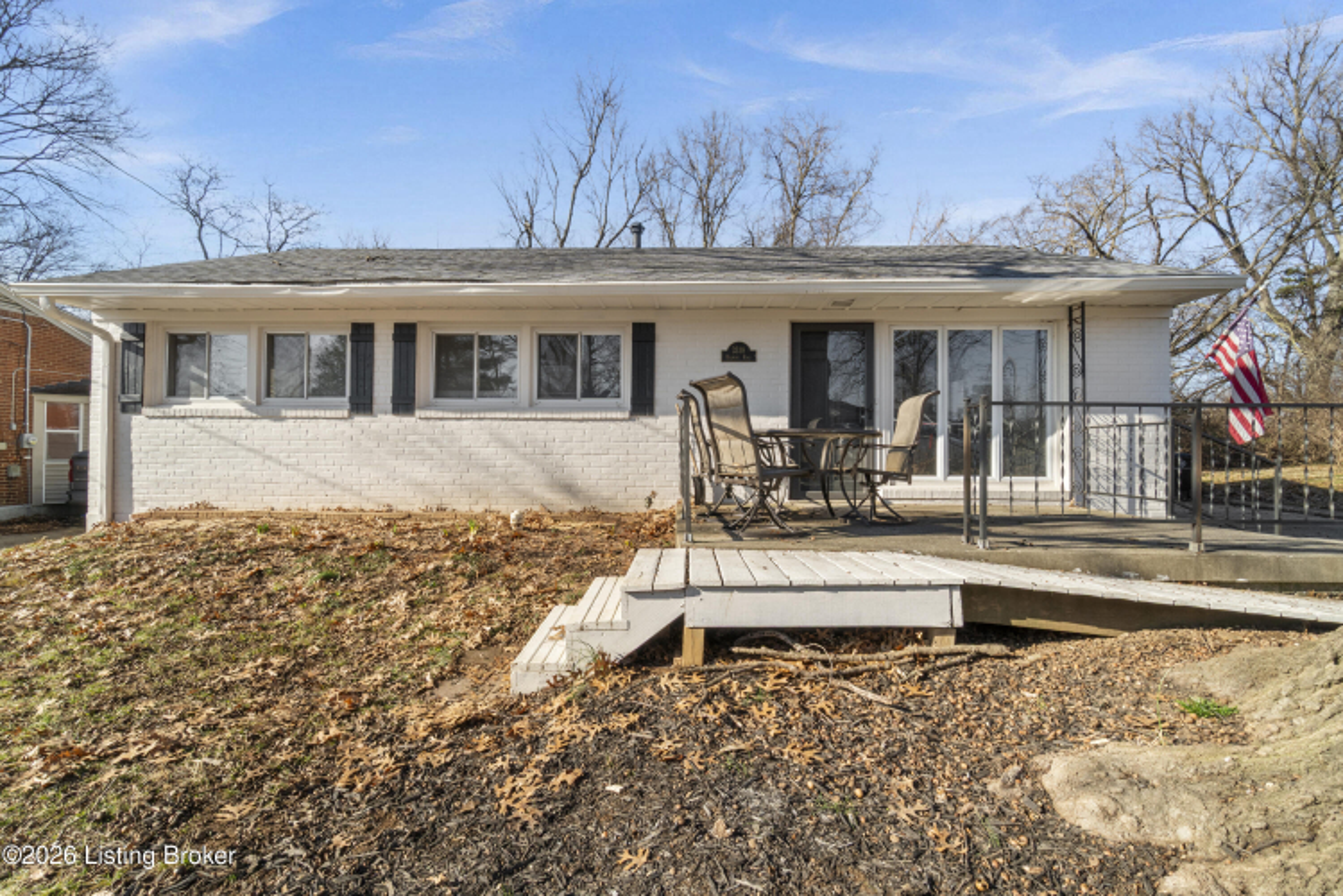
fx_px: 560
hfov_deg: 100.4
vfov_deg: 77.3
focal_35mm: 15
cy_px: 448
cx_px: 672
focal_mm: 10
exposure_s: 1/100
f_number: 11
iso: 400
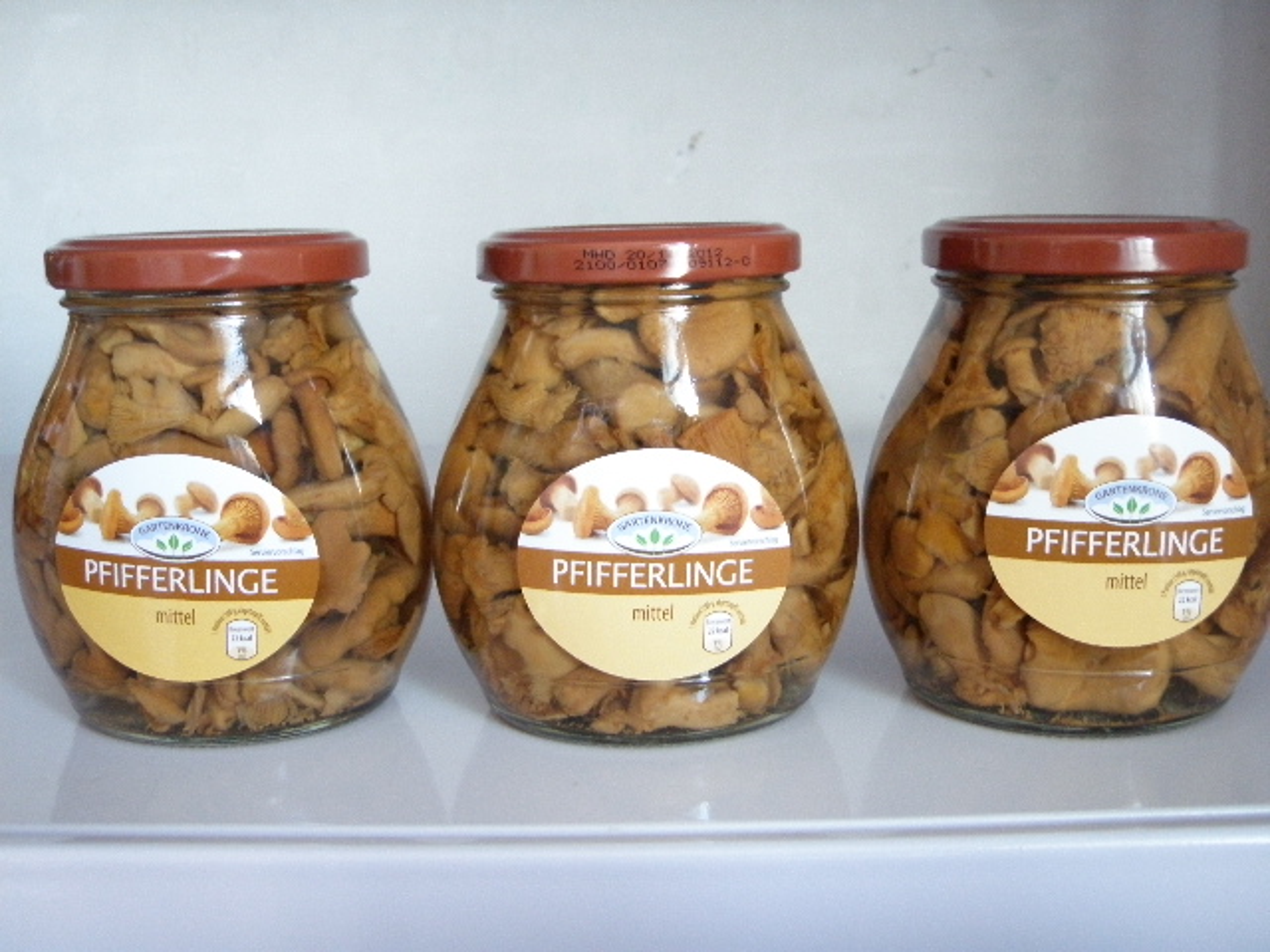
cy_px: 476
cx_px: 635
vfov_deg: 37.7
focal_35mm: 38
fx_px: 1394
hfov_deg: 49.0
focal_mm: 6.7
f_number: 3.5
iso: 400
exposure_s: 1/6
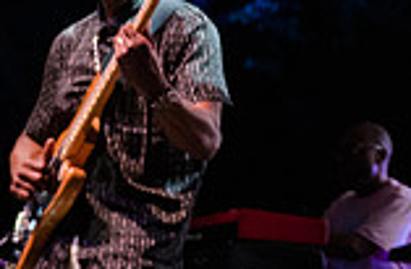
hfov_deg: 8.7
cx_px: 643
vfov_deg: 5.8
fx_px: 2624
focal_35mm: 231
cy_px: -147
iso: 4000
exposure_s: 1/500
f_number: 4.5
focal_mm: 55
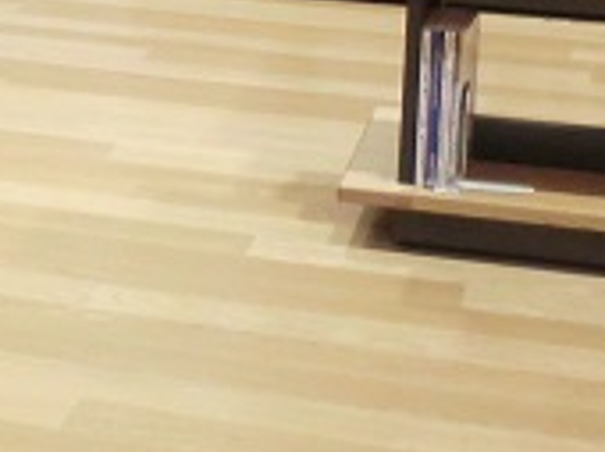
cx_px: -11
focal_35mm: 103
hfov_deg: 18.6
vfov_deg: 13.5
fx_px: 1798
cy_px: -238
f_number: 3.2
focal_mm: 4.9
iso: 320
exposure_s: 1/60
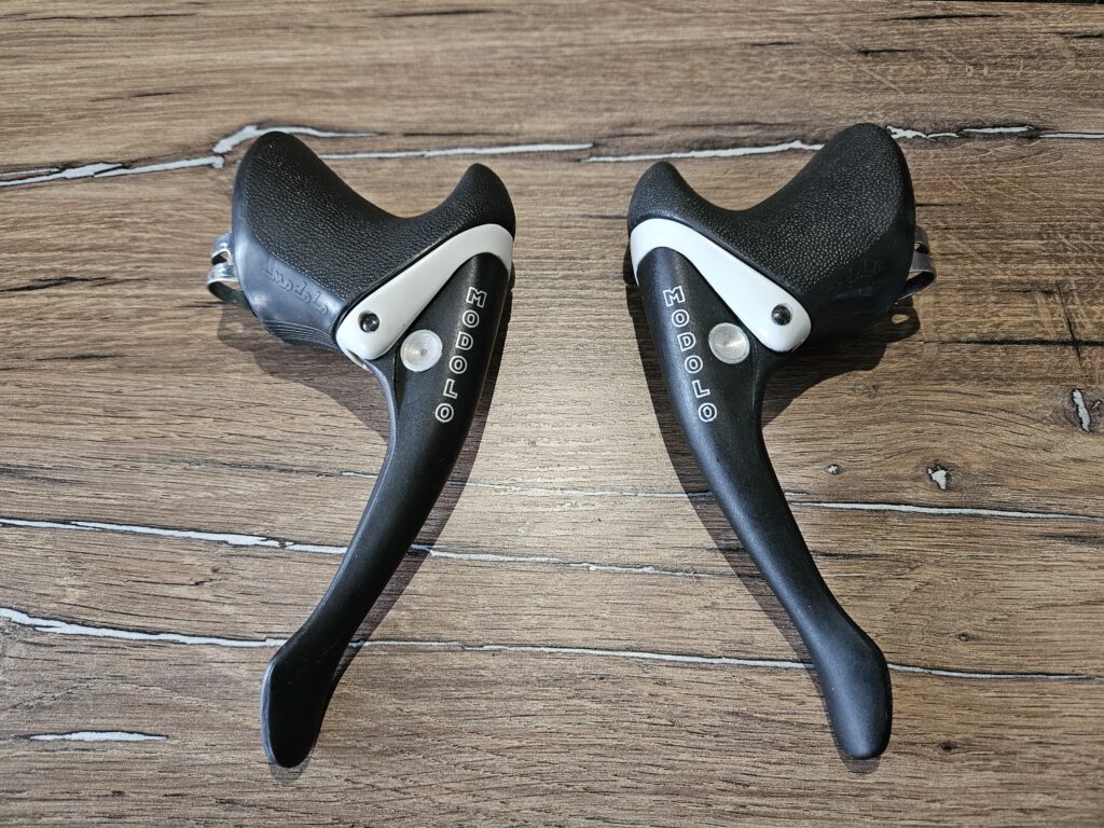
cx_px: 552
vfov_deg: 58.9
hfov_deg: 73.9
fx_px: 734
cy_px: 414
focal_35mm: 23
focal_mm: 5.4
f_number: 1.8
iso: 640
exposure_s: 1/50
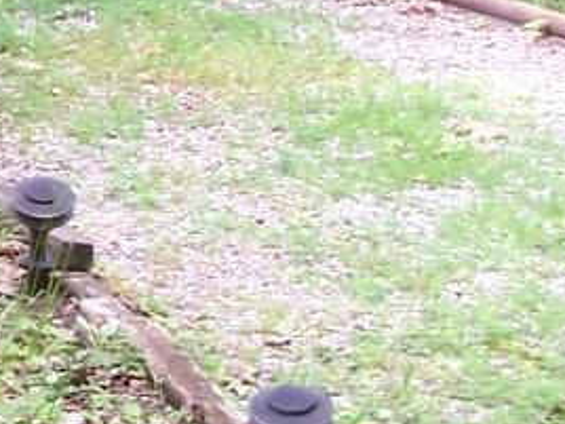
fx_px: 2775
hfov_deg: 11.2
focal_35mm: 170
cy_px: -72
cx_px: -251
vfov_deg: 8.6
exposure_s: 1/60
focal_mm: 6.3
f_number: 2.8
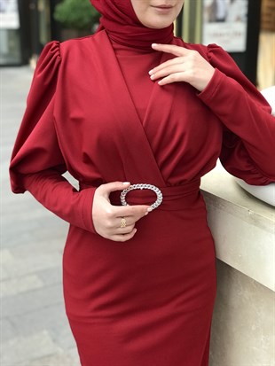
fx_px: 603
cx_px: 138
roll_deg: -0.5
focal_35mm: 57
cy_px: 183
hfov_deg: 25.7
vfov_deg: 33.8
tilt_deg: -15.2
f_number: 2.8
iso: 50
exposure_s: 1/50
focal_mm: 6.6
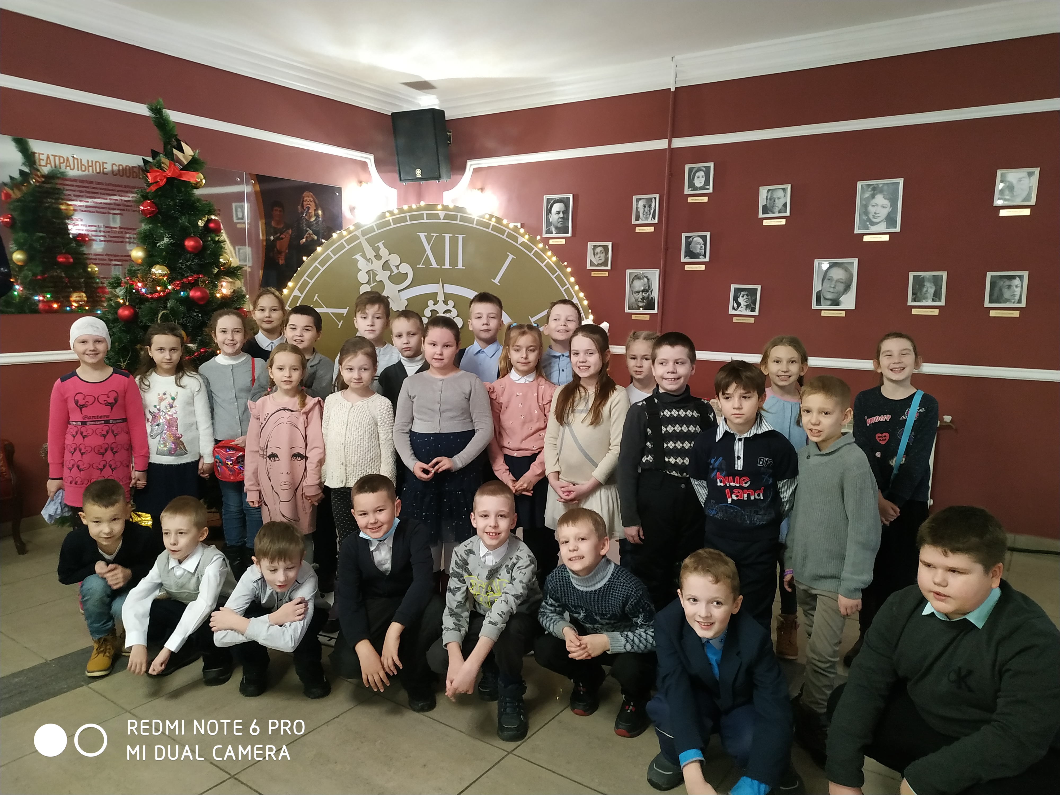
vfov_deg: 56.8
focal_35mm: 24
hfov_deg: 71.6
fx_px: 735
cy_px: 398
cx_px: 530
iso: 500
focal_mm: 3.94
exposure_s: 1/20
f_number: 1.9
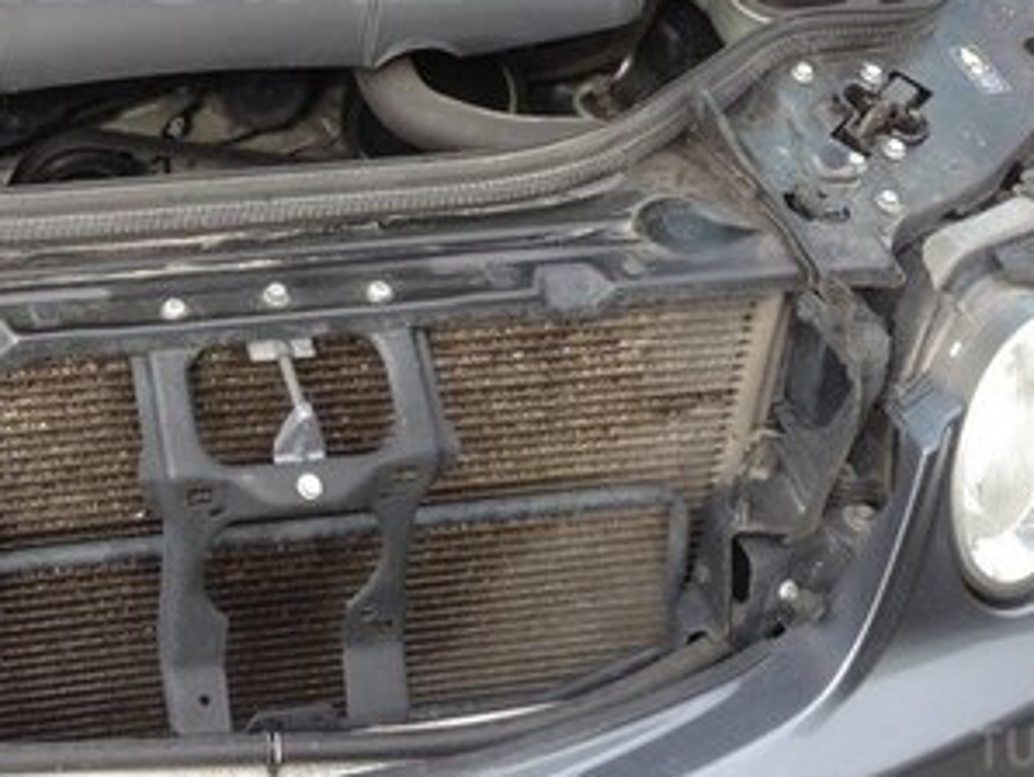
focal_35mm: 73
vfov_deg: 19.4
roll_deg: +0.9
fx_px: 2182
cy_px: -50
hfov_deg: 25.8
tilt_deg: -25.5
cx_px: 108
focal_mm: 4.12
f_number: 2.4
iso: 50
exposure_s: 1/244
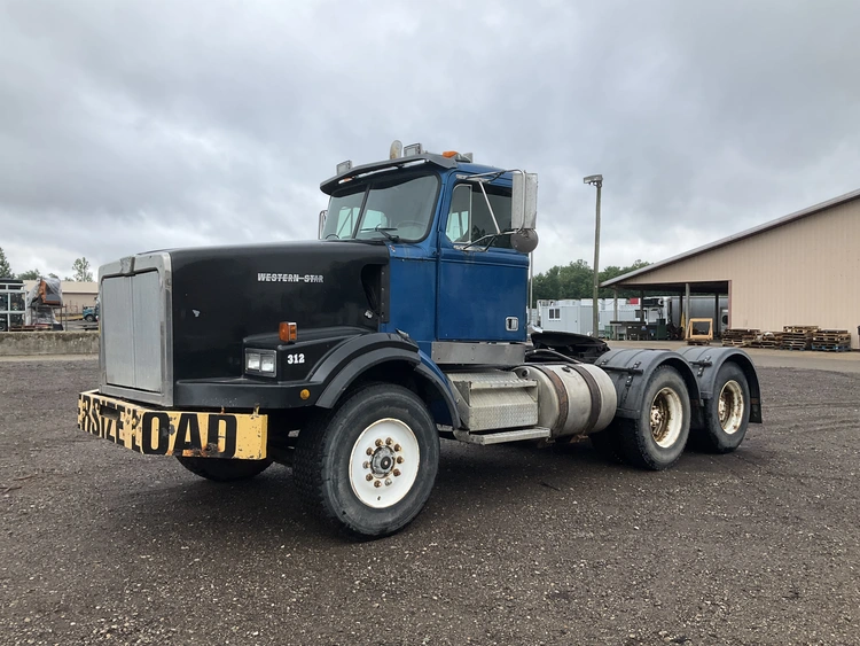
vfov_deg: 48.3
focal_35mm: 29
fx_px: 721
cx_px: 430
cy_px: 323
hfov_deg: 61.6
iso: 25
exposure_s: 1/642
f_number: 1.8
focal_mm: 3
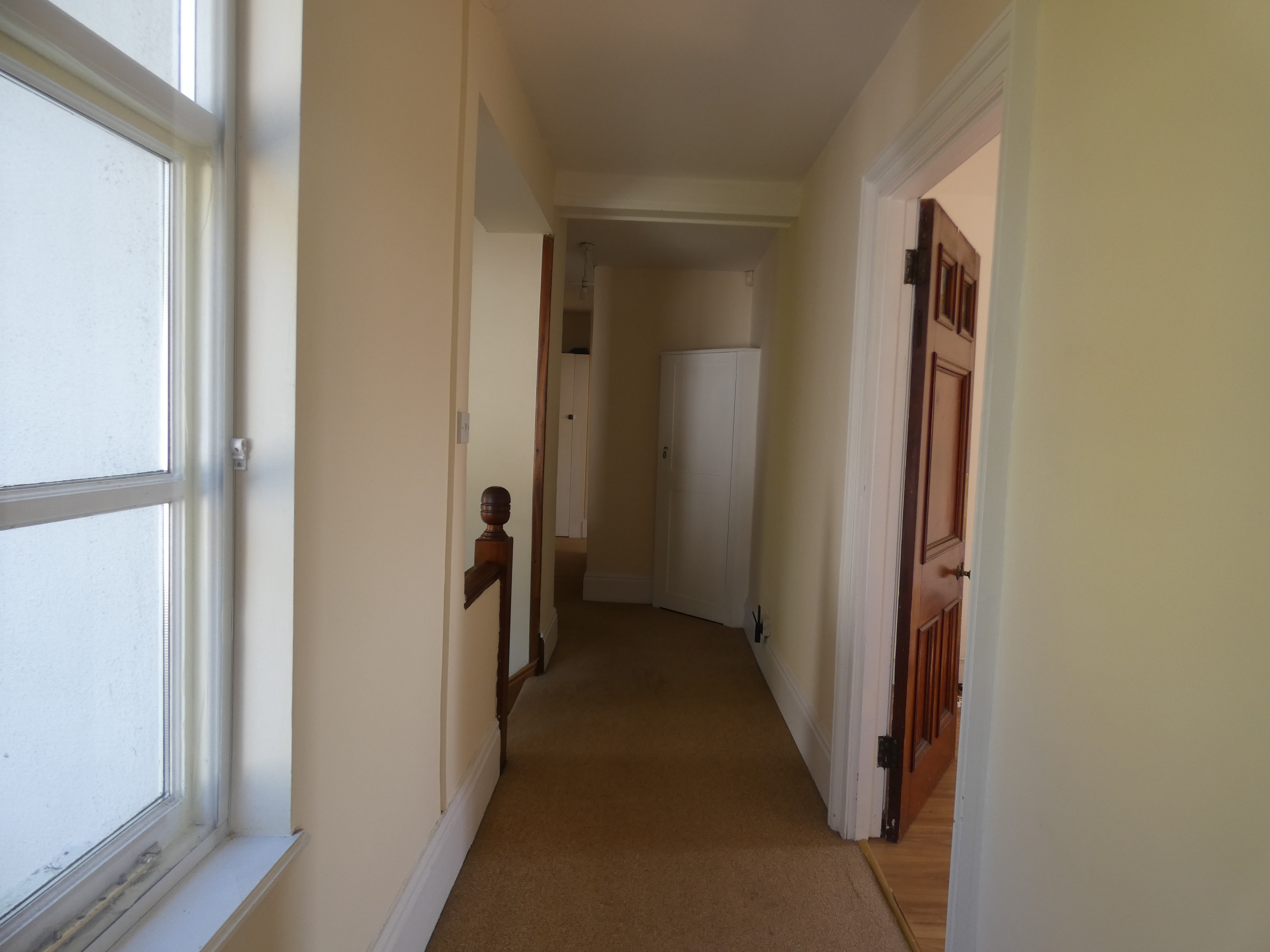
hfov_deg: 81.7
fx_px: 734
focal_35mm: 20
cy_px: 476
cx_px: 635
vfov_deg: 66.0
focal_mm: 3.6
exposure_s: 1/60
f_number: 2.8
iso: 80
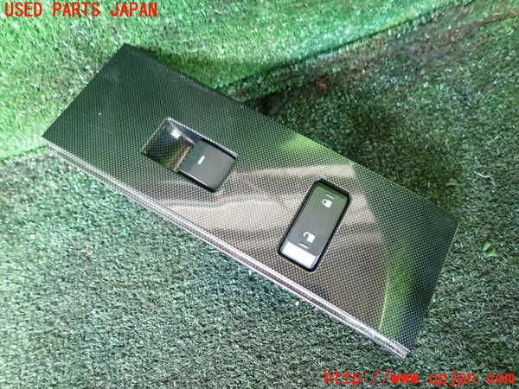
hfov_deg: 69.4
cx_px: 260
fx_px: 375
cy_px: 194
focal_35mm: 25
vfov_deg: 54.9
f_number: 2
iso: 200
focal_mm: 4.5
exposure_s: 1/40
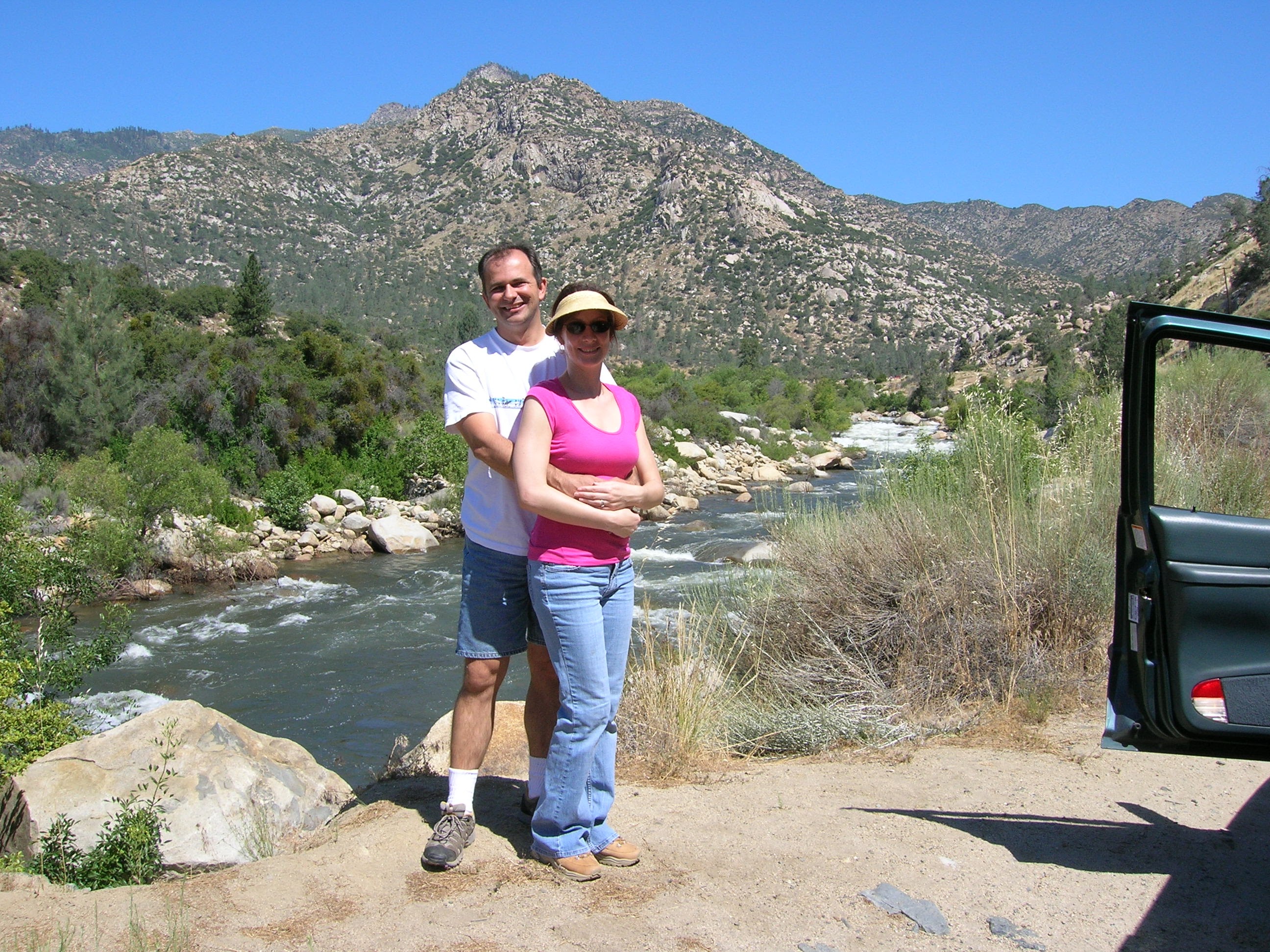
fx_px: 1247
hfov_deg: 54.0
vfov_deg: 41.8
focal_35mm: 34
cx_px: 635
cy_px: 476
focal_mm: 5.7
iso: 50
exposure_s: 1/357
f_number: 4.9
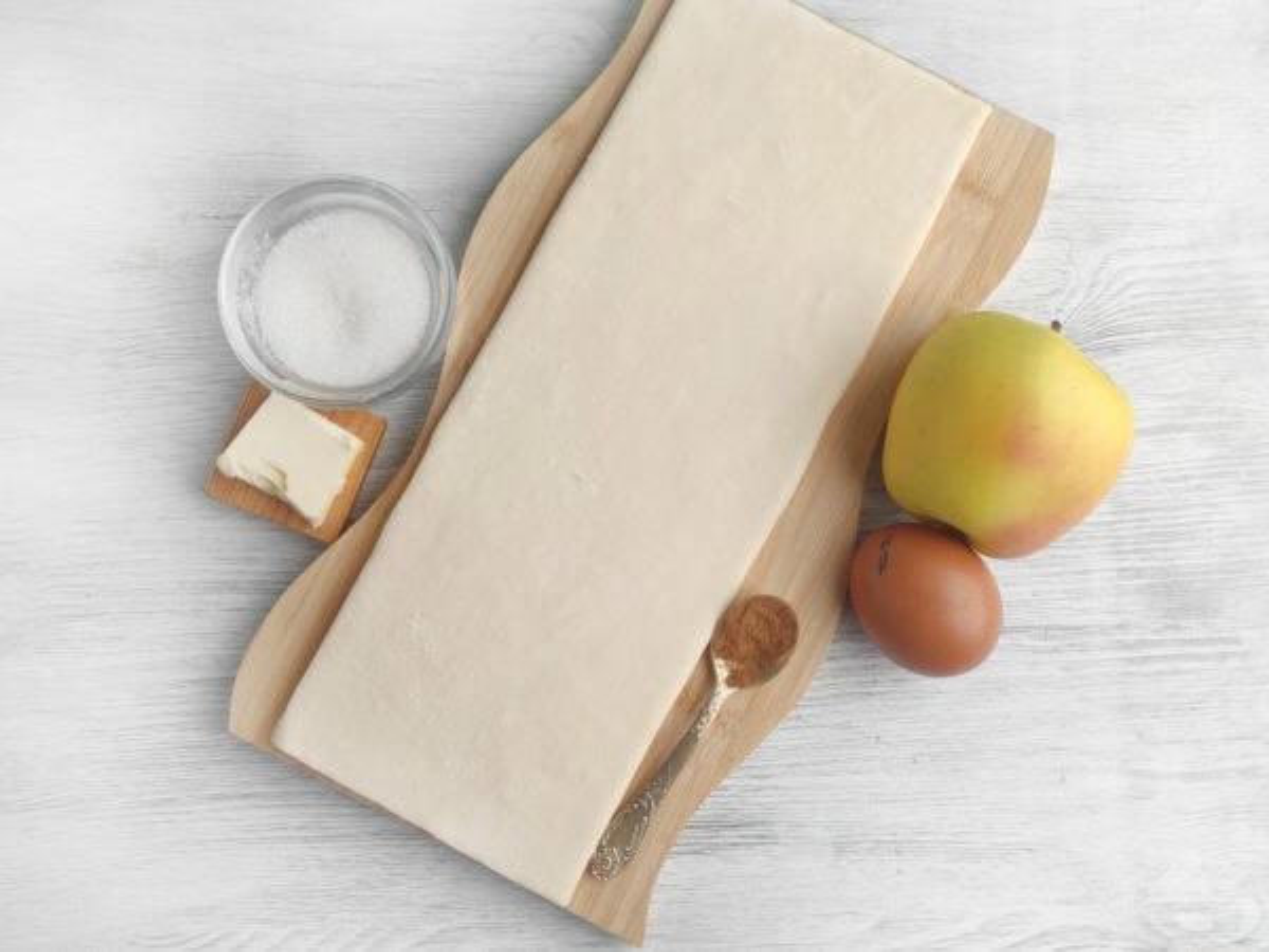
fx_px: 916
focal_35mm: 25
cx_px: 634
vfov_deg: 54.9
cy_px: 476
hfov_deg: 69.4
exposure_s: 1/100
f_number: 1.9
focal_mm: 5.4
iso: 87
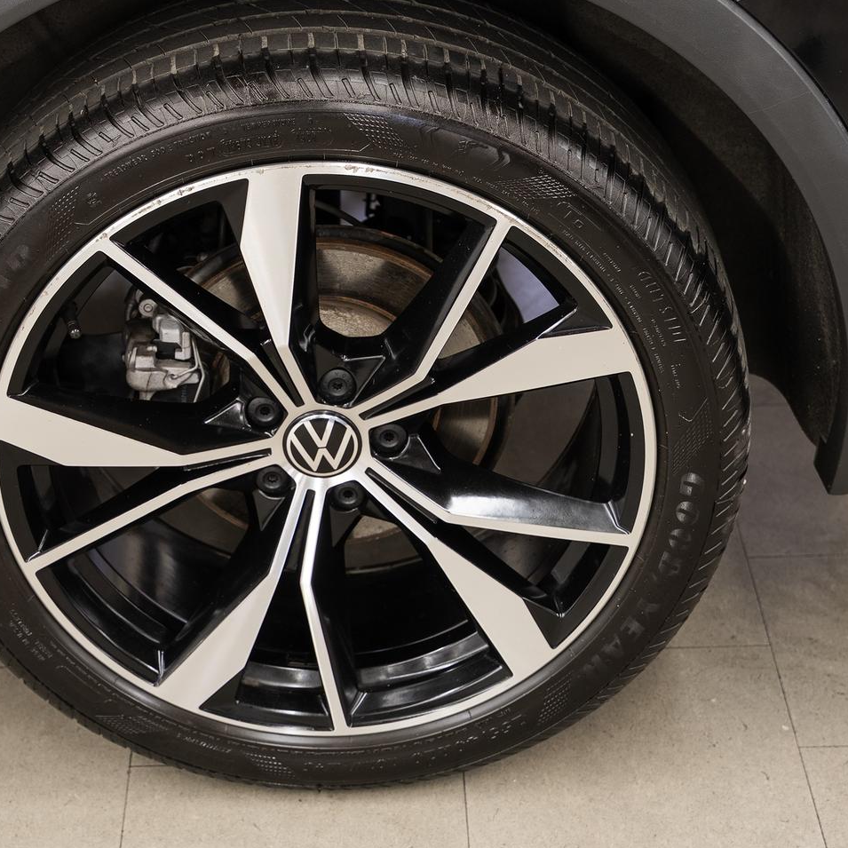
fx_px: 2217
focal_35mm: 80
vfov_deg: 21.6
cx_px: 317
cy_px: 469
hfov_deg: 21.6
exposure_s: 1/4
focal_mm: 54.6
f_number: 5.6
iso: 100
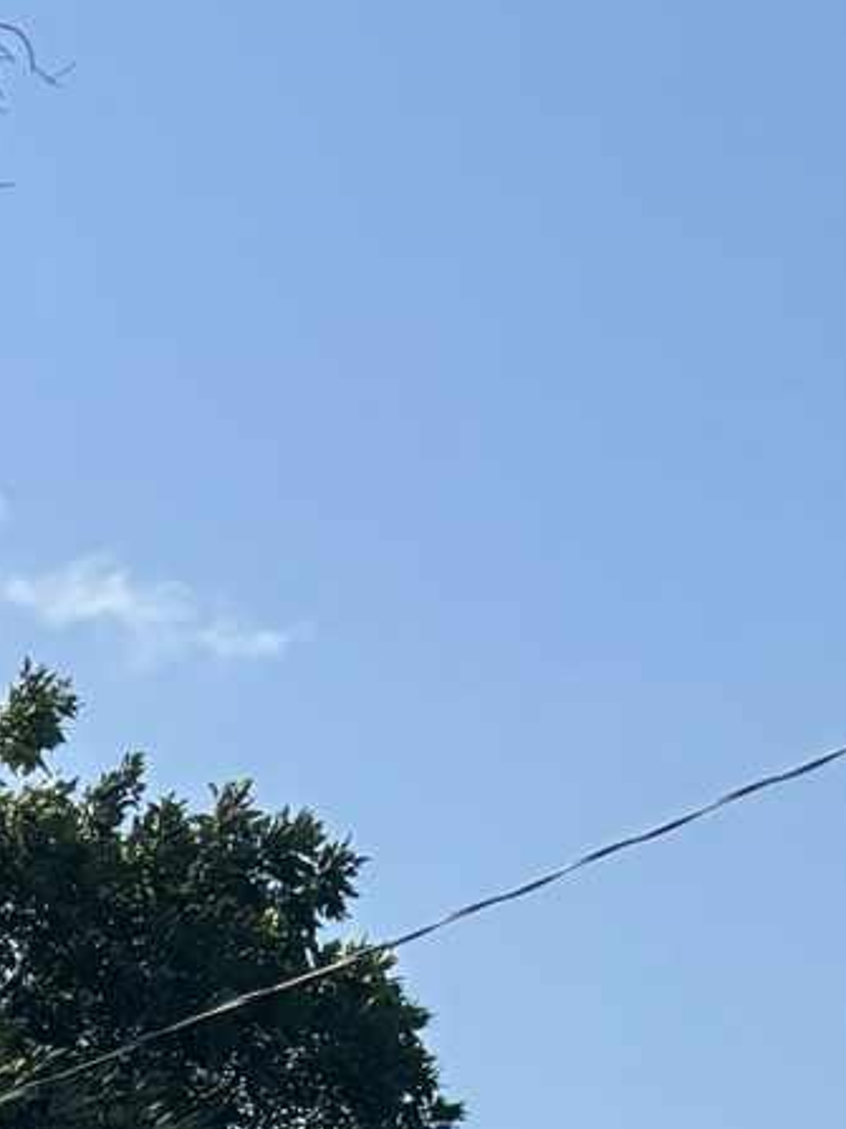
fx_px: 4369
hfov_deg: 9.6
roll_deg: -1.7
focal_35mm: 134
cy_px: 2783
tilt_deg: -1.7
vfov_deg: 11.8
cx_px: -1298
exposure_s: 1/2857
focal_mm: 5.96
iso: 50
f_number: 1.6
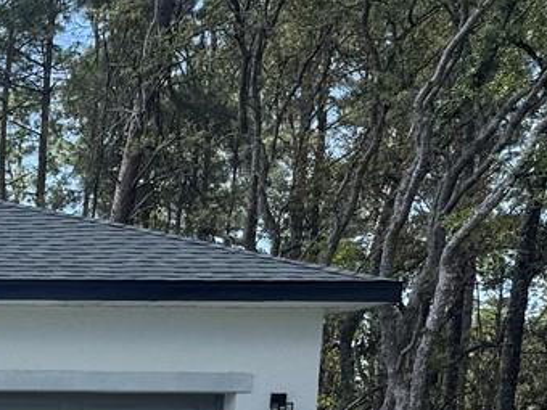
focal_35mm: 113
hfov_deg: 13.6
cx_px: -689
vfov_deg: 12.3
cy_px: 679
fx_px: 1786
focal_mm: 6.76
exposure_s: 1/2331
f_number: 1.78
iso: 80
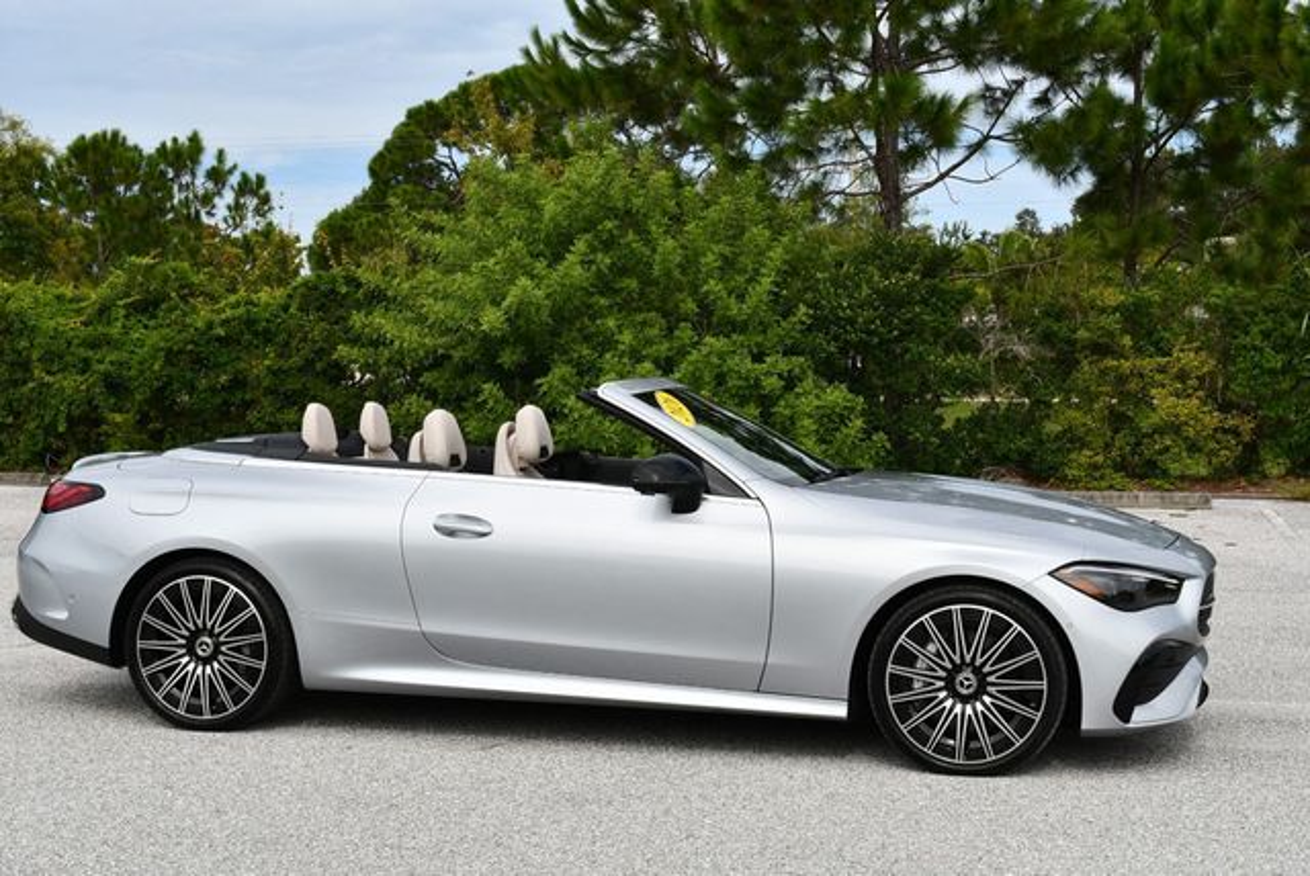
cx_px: 655
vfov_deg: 28.1
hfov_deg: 41.1
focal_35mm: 48
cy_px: 438
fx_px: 1748
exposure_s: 1/250
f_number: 8
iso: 100
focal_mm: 24
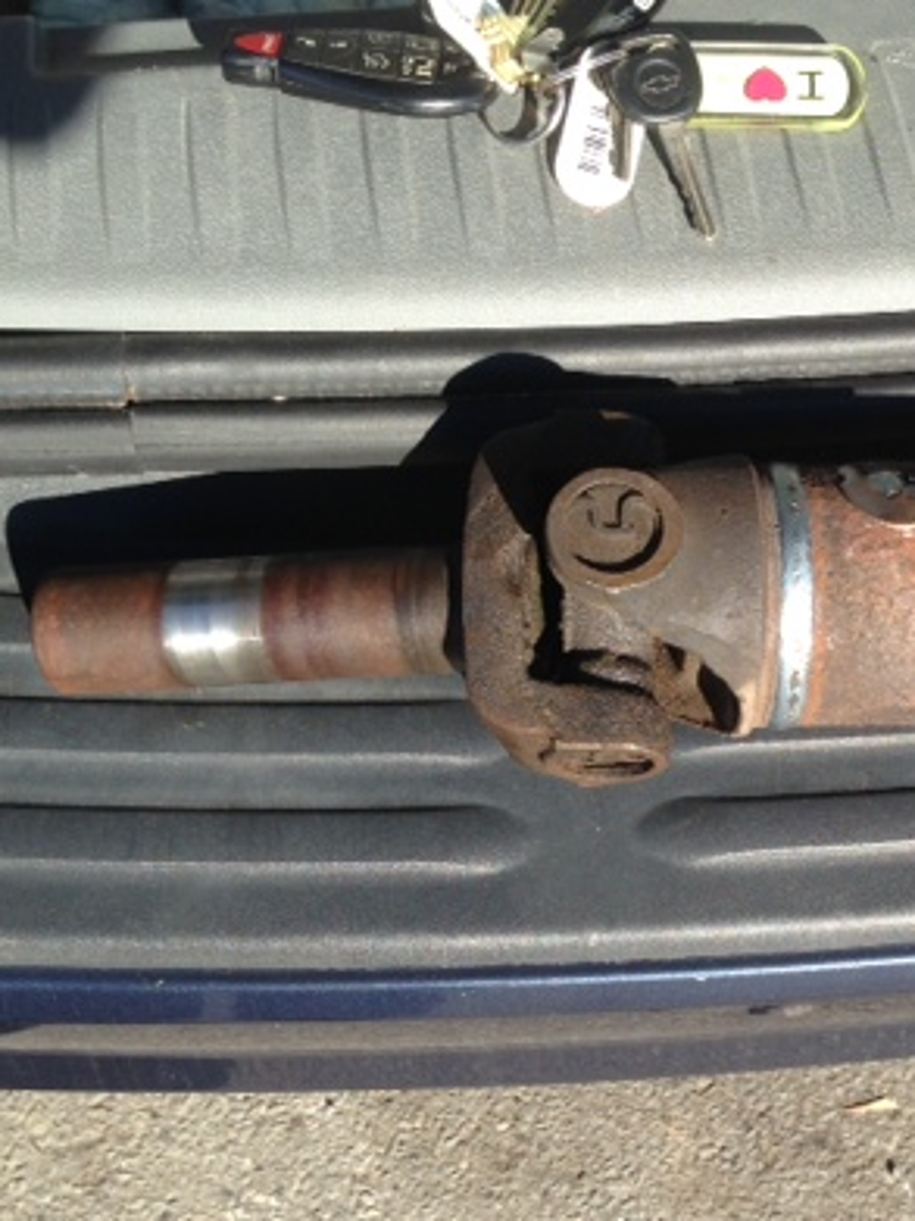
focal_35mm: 54
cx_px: 734
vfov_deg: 35.4
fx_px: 1904
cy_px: 728
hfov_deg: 26.5
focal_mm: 4.13
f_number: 2.4
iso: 50
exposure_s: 1/602
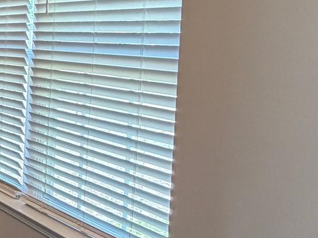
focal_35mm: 54
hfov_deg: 24.2
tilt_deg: -2.7
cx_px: -202
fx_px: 496
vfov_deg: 26.6
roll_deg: -1.7
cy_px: 53
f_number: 2.2
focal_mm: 2.22
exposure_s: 1/120
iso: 320
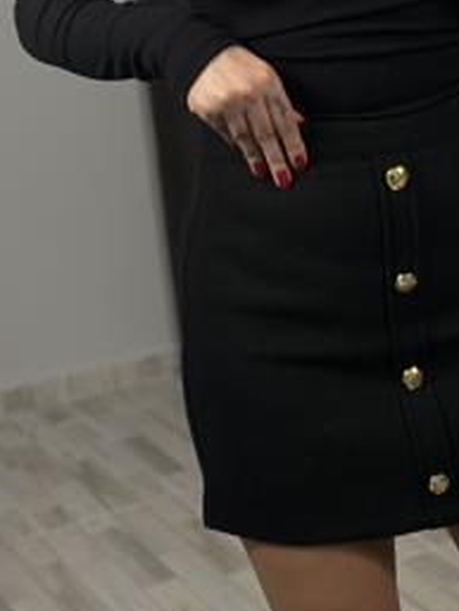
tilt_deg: -41.8
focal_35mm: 77
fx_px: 1360
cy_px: 377
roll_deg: +5.8
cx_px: 350
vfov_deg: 25.3
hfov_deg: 19.0
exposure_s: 1/116
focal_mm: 6.86
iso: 64
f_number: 1.78
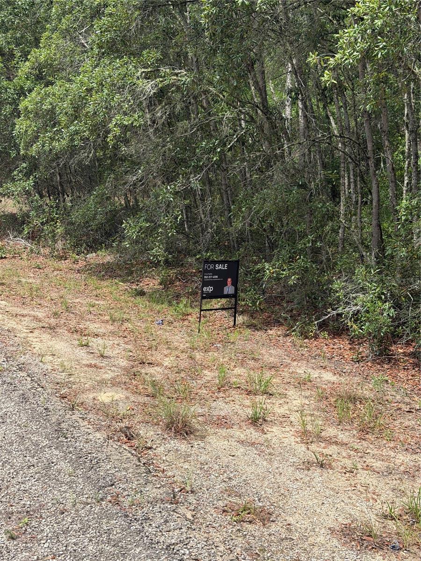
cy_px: 280
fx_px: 778
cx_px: 210
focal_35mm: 48
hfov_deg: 30.3
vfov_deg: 39.7
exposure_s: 1/2667
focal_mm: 6.76
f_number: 1.78
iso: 64
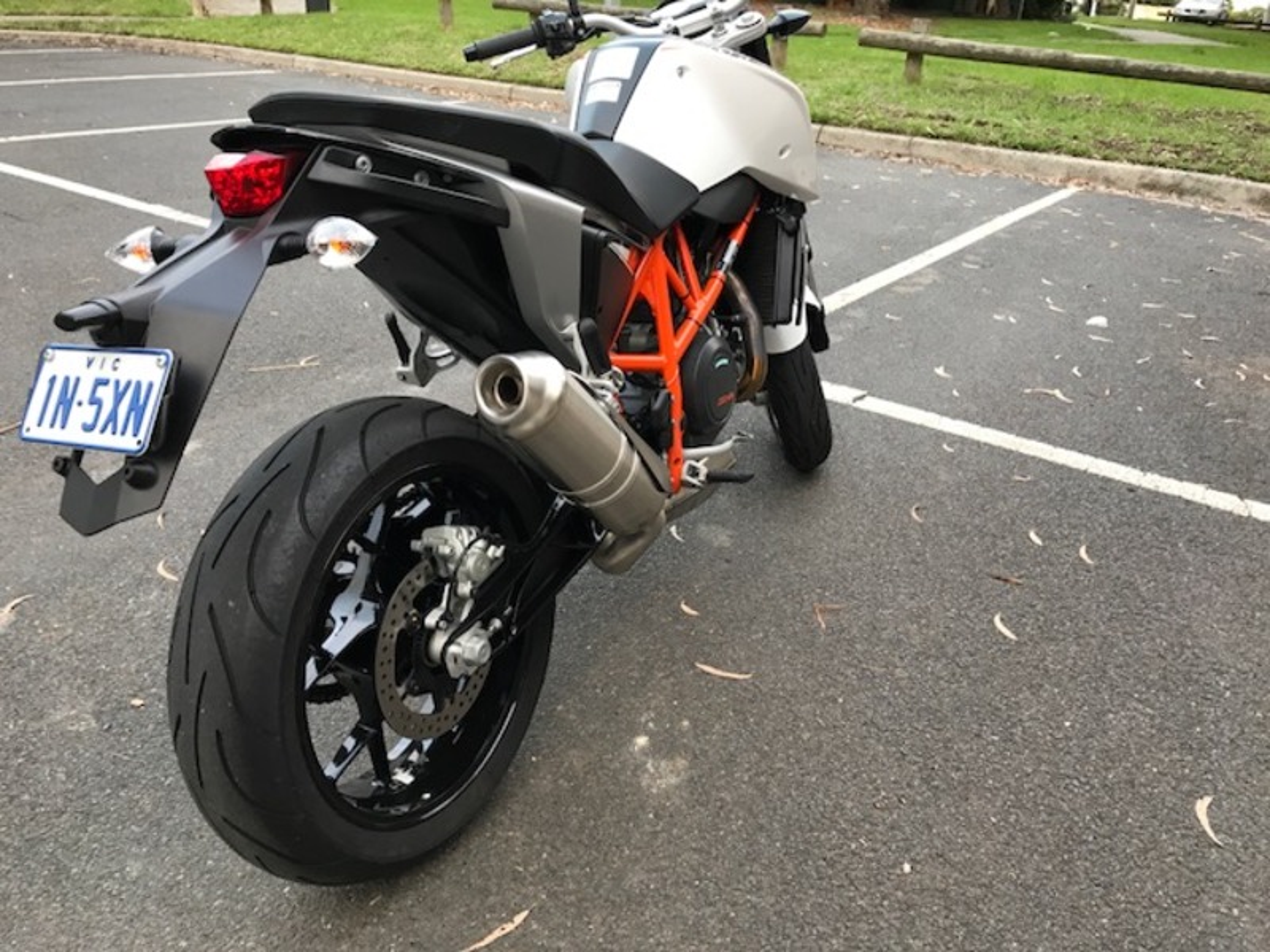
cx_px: 635
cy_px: 476
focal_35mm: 28
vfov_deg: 49.7
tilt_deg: -21.9
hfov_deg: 63.4
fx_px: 1027
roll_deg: -4.4
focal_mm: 3.99
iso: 20
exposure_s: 1/33
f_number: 1.8
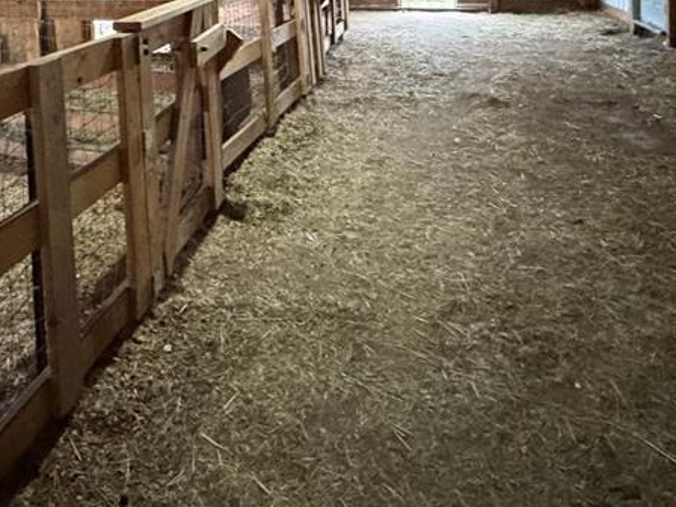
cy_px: -23
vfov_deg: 38.2
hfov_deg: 54.4
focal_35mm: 32
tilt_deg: -4.7
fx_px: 625
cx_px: 175
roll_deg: +2.8
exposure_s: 1/30
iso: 1250
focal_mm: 2.22
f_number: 2.2
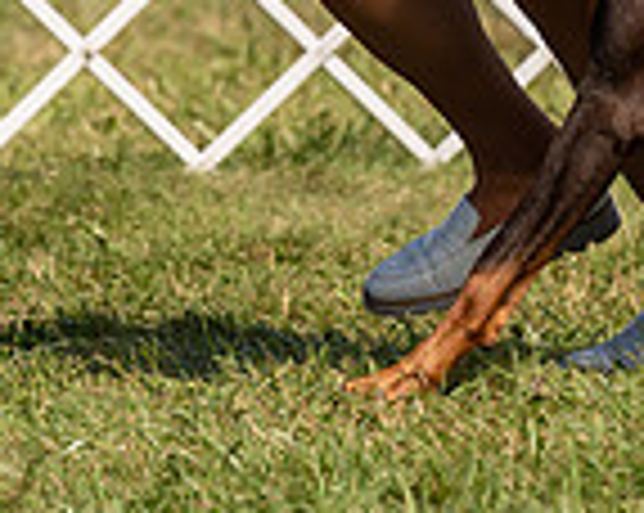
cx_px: 552
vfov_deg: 2.1
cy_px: -472
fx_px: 14199
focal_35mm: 746
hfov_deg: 2.6
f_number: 4
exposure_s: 1/2000
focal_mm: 168
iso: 200
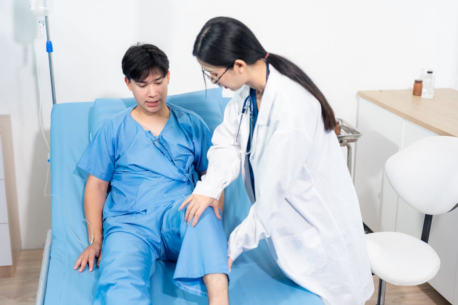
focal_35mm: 50
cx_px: 229
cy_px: 152
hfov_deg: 39.6
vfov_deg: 27.0
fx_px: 636
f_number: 2.5
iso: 500
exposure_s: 1/400
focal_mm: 50
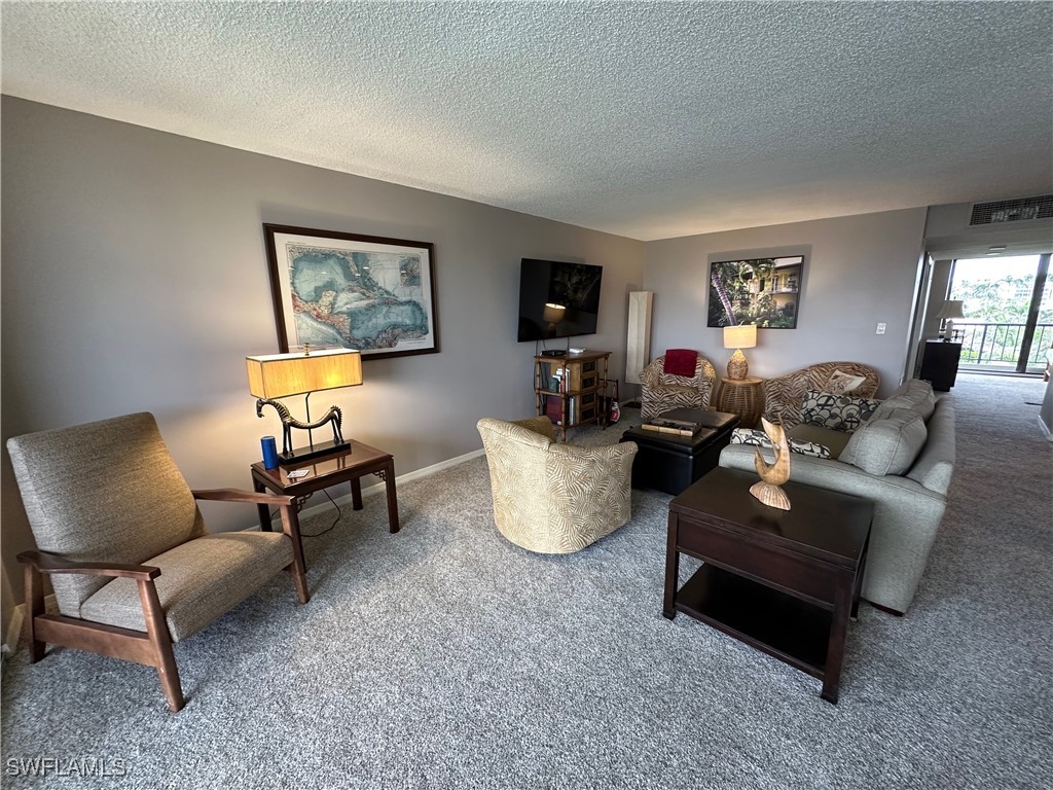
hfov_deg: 102.1
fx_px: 426
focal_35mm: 14
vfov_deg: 85.7
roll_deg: +0.0
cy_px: 395
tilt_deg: -11.5
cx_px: 526
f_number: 2.2
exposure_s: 1/60
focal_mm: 2.22
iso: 250
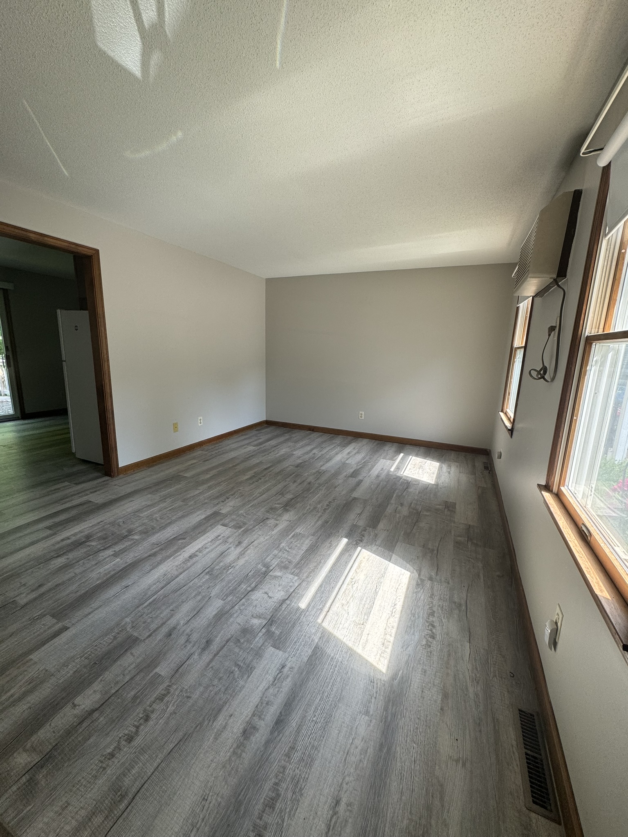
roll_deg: -1.8
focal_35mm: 14
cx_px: 314
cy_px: 418
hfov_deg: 85.7
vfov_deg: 102.1
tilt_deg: -11.4
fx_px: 339
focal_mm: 2.22
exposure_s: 1/99
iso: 100
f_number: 2.2
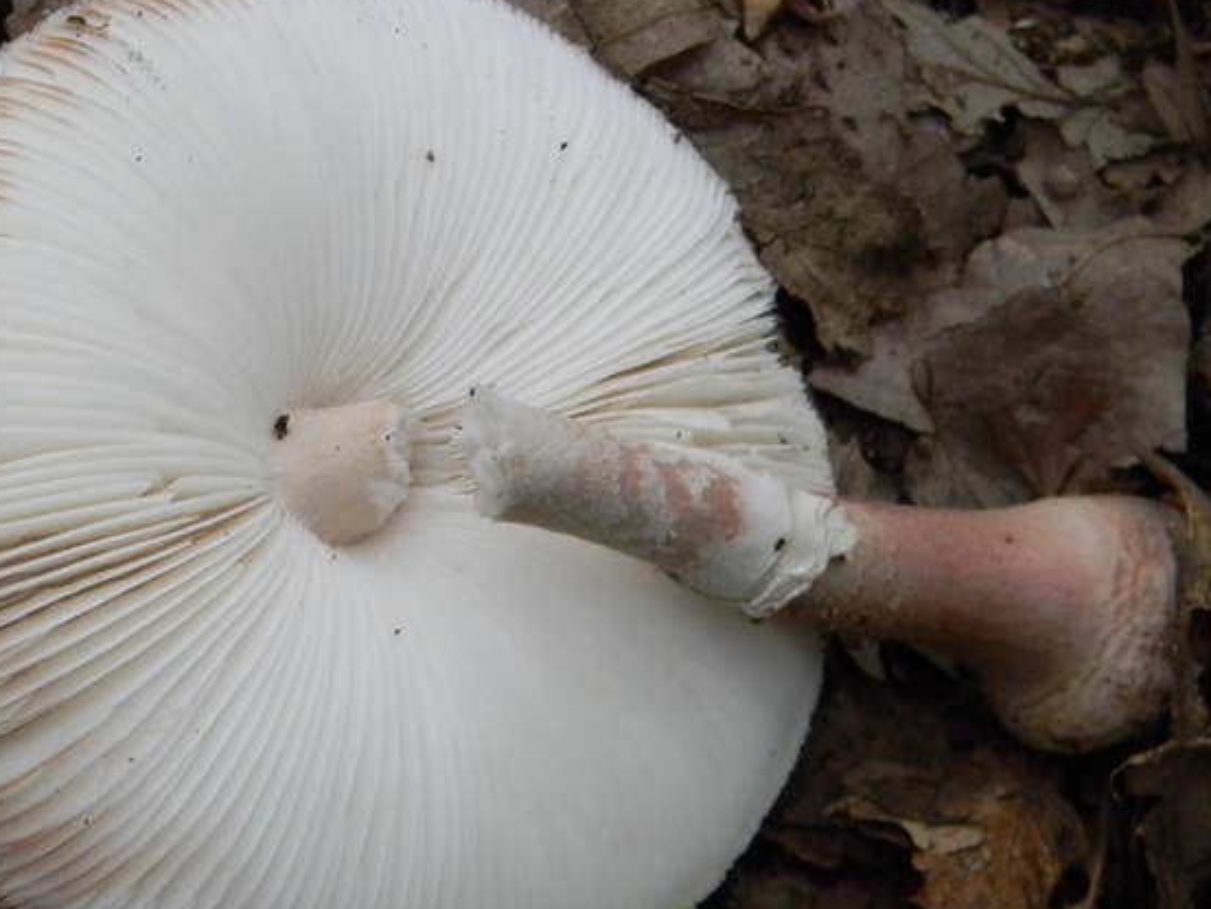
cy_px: 451
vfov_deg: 18.2
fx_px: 2834
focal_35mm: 81
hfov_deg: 24.1
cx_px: 515
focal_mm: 10.1
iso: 400
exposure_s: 1/94.8
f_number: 4.1
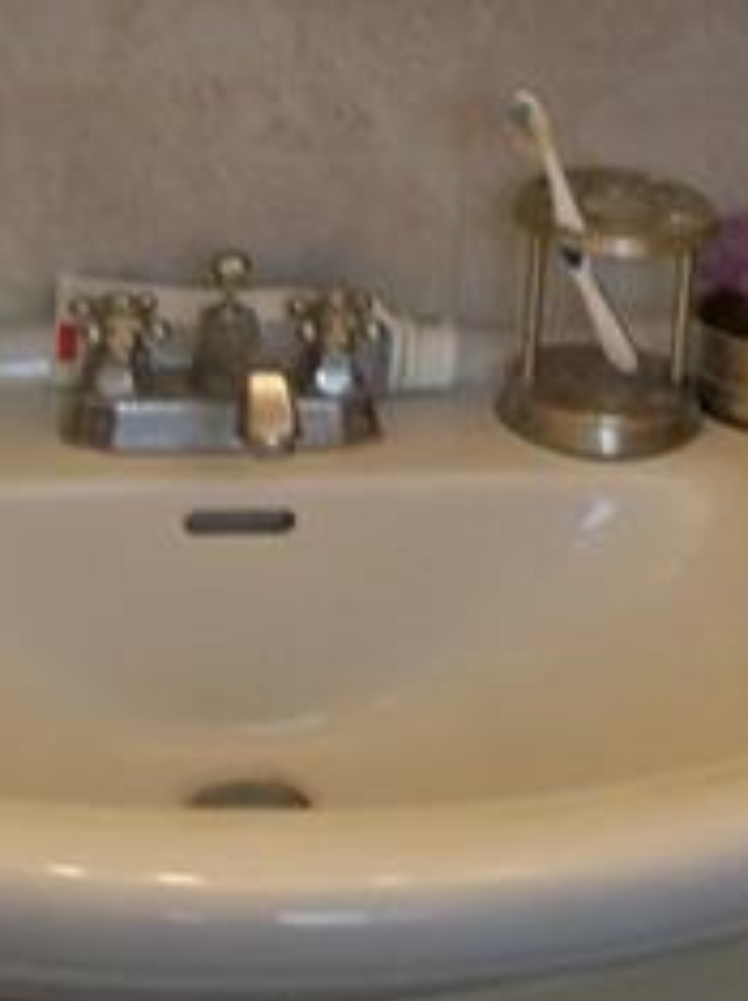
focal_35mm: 115
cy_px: -171
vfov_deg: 16.5
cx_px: 466
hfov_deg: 12.8
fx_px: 3319
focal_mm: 6.2
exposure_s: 1/30
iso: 125
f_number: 3.5
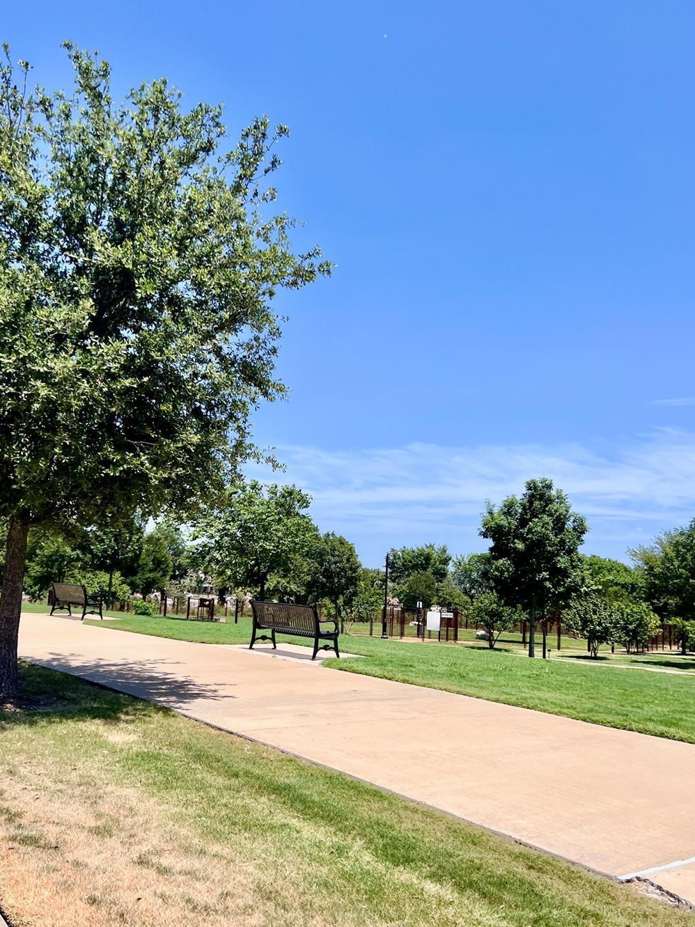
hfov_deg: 46.8
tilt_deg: +6.3
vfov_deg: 59.9
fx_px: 803
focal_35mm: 30
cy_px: 495
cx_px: 338
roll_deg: -4.9
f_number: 1.5
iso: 50
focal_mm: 5.7
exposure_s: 1/5587
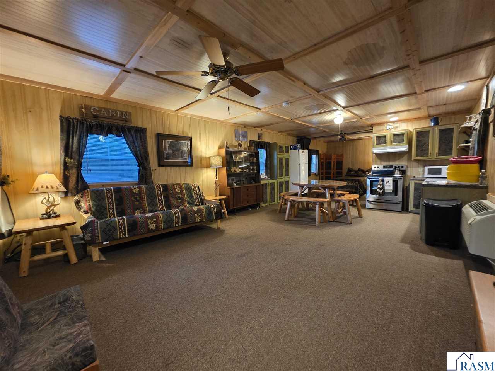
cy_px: 186
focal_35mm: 13
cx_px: 248
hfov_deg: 106.2
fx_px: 186
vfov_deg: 89.9
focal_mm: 2.2
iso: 800
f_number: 1.9
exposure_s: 1/30
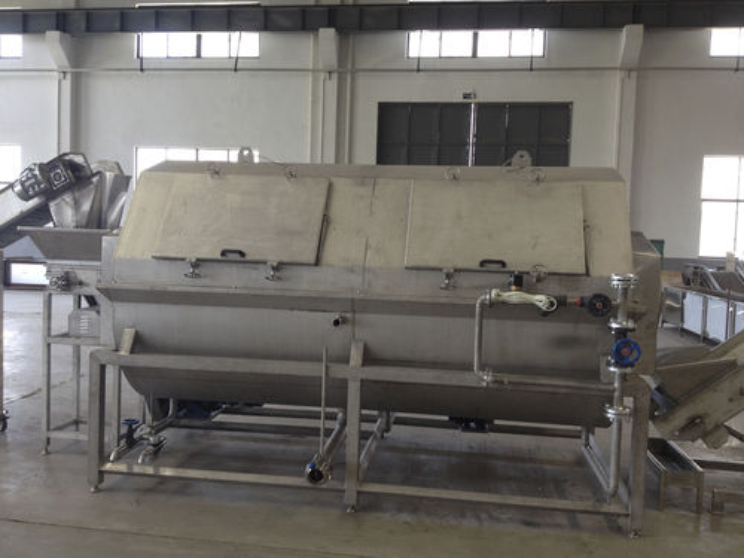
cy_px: 279
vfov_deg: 40.7
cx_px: 372
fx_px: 752
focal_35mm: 35
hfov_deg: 52.6
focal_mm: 4.28
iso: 64
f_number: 2.4
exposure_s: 1/40
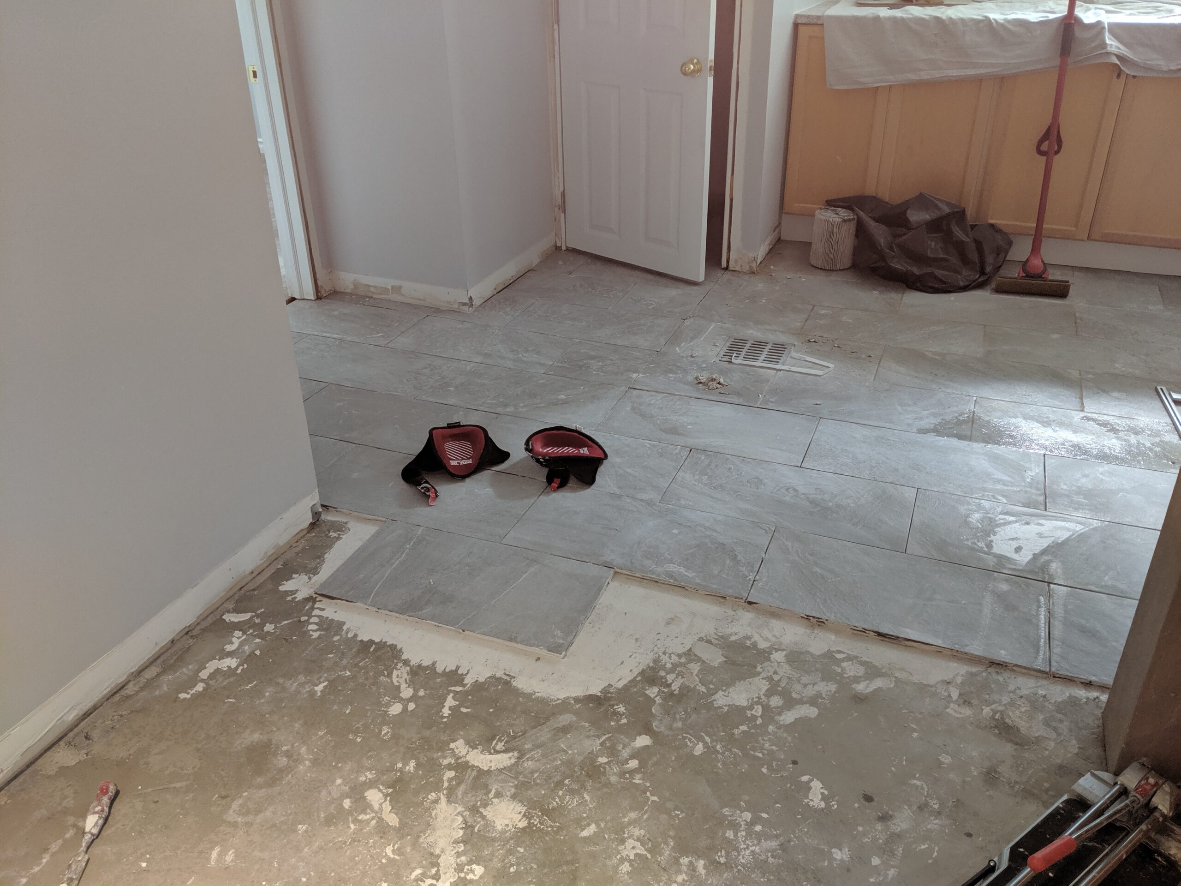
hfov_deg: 65.3
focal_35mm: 27
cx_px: 590
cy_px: 443
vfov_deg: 51.4
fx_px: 921
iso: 233
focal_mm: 4.44
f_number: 1.8
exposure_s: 1/60
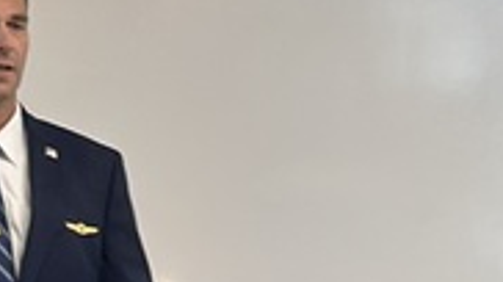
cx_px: 614
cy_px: 476
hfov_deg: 7.3
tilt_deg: -3.6
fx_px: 3931
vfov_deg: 4.1
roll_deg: -2.4
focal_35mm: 295
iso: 80
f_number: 1.78
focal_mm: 6.86
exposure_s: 1/60
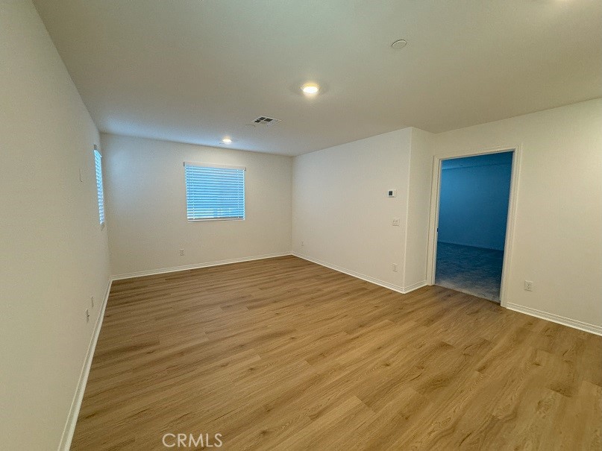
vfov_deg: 85.7
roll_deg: +0.1
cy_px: 226
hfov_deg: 102.1
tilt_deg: -4.2
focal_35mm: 14
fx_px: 243
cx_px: 301
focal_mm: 2.22
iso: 250
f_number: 2.2
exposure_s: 1/120
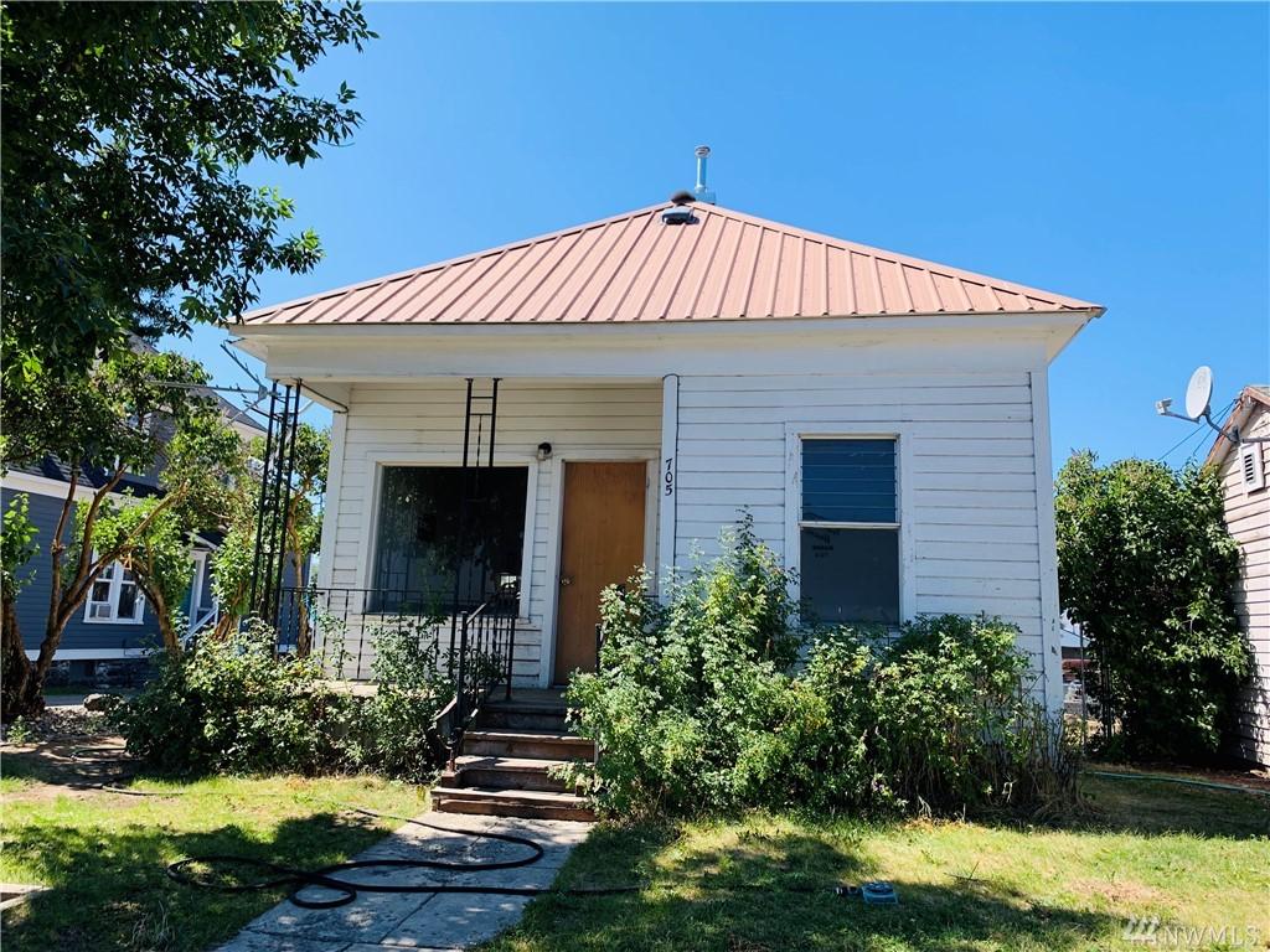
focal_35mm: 26
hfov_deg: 67.3
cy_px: 476
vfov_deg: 53.1
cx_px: 635
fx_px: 954
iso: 25
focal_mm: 4.25
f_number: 1.8
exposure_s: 1/1076
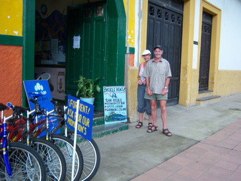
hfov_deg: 51.3
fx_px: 251
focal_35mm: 36
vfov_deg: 39.7
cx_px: 120
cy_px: 90
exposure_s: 1/60
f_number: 2.8
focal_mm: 7.5
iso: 160
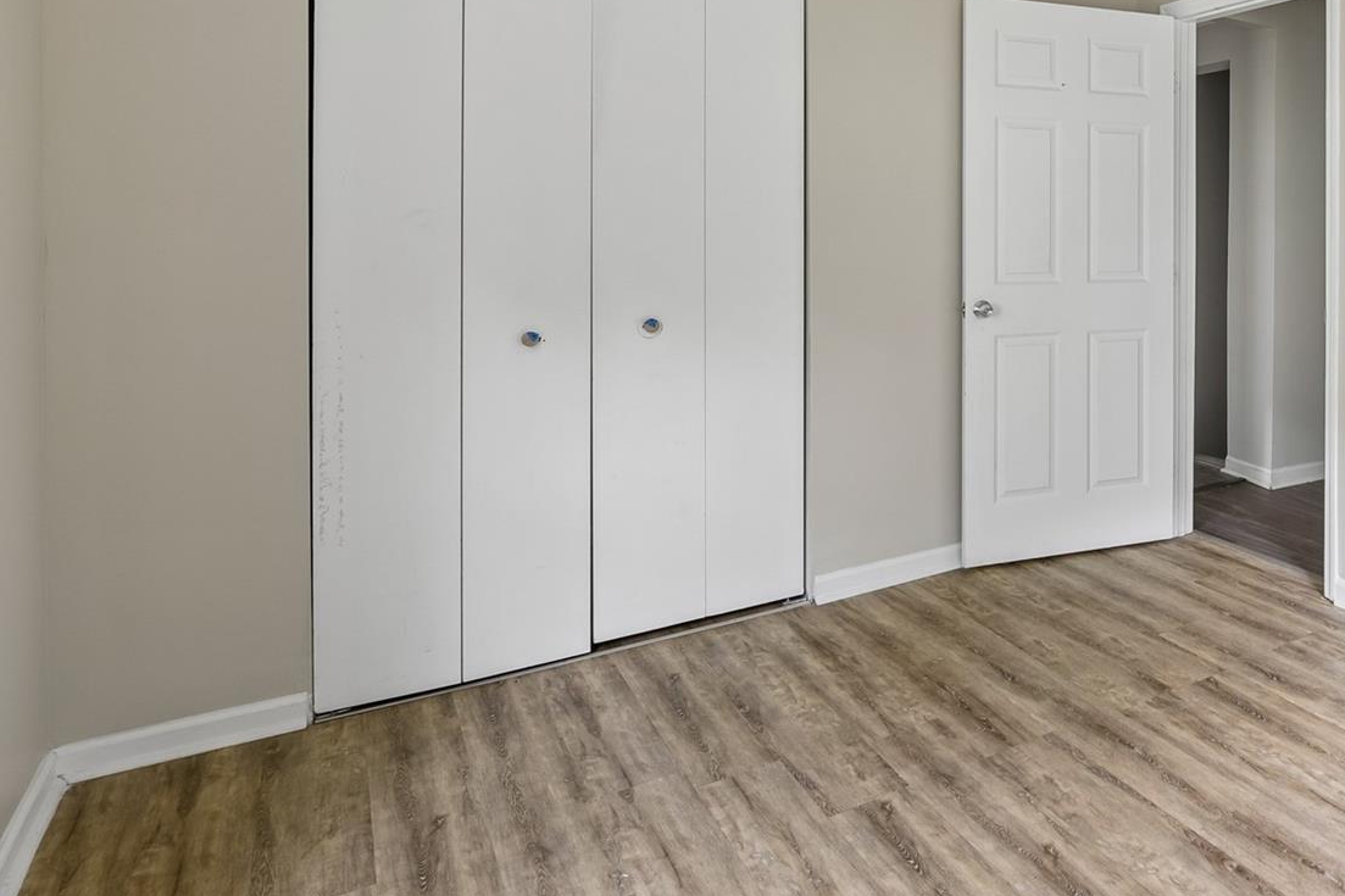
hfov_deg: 59.2
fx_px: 971
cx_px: 1208
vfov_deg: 47.8
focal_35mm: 26
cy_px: 230
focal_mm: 14
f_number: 8
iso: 200
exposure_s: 1/4
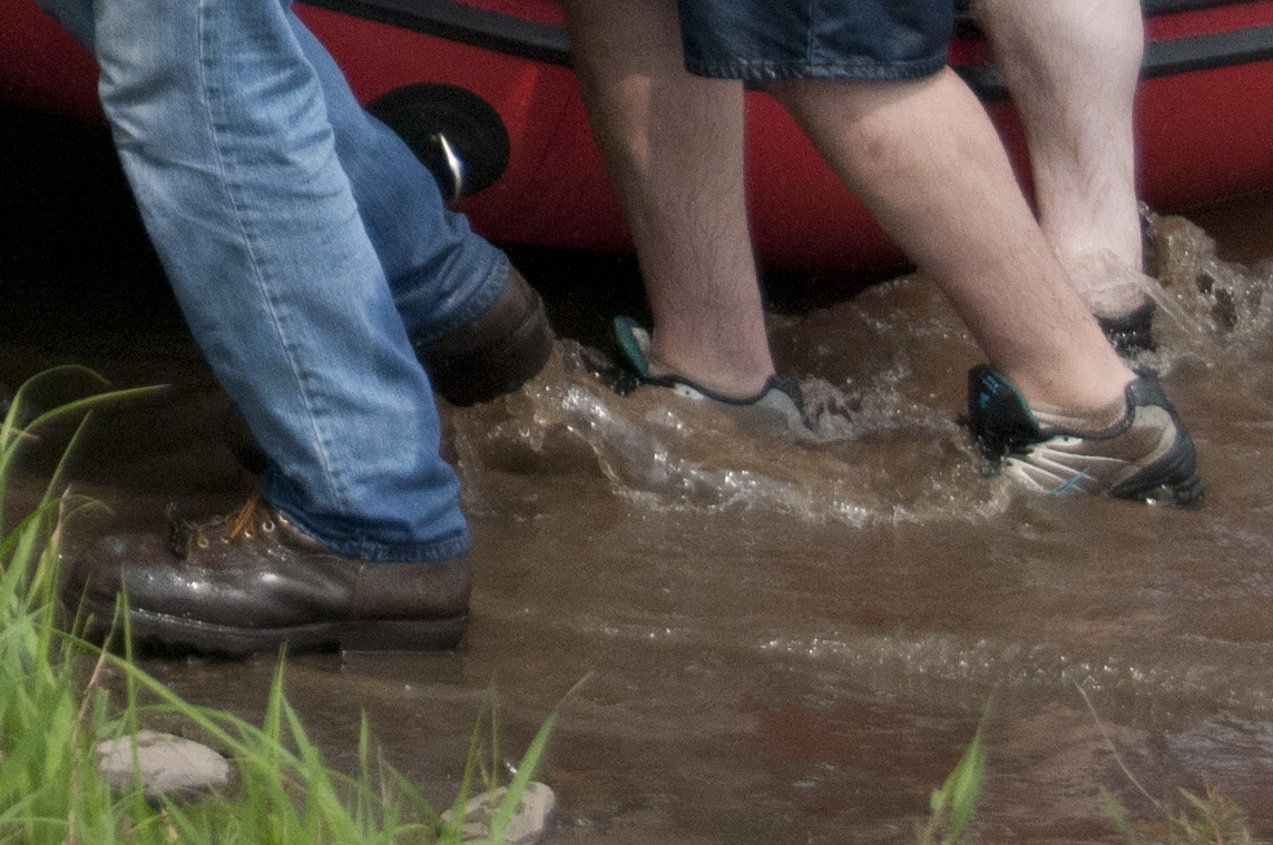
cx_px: -317
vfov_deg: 6.0
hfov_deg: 9.0
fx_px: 7946
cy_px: -509
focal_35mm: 225
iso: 800
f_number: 4.5
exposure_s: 1/8000
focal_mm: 40
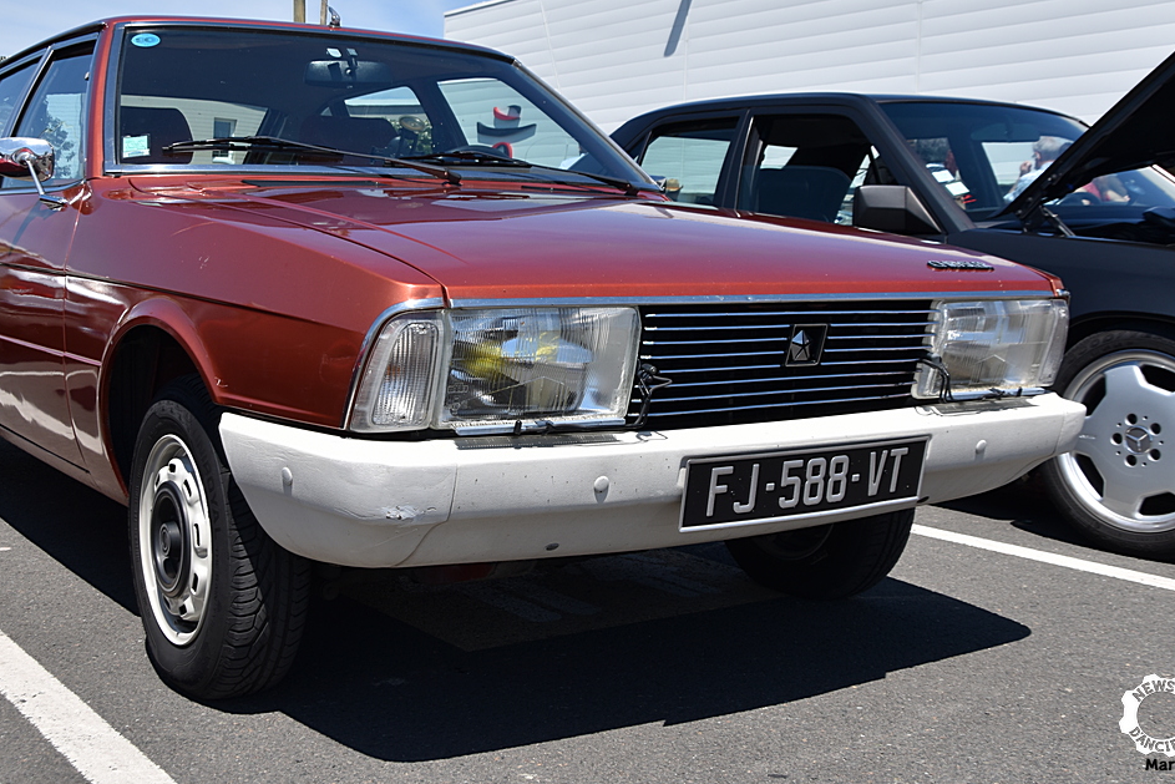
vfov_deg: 31.8
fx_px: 1371
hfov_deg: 46.2
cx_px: 492
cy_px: 298
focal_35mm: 42
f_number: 8
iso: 100
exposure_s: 1/250
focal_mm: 22
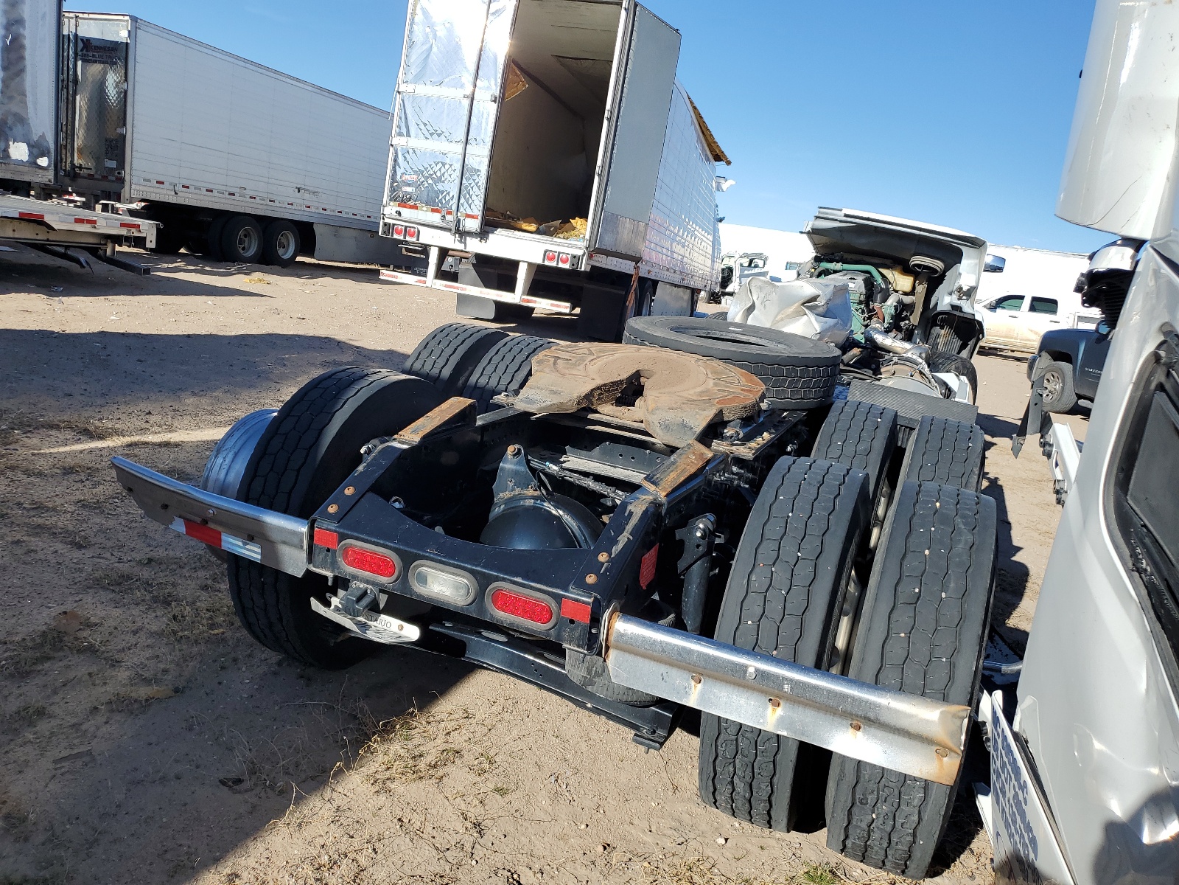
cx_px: 590
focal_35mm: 26
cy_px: 442
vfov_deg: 53.1
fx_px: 886
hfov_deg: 67.3
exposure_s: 1/3333
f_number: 1.5
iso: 50
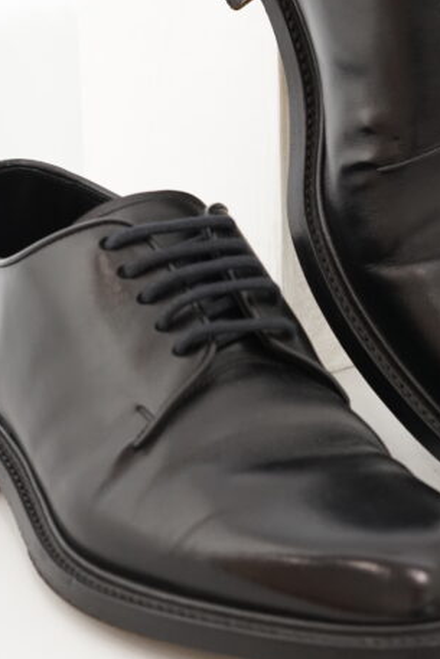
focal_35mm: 112
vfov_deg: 18.2
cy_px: 179
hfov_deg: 12.2
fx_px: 2052
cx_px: 269
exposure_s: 1/10
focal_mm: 50
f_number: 6.3
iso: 640
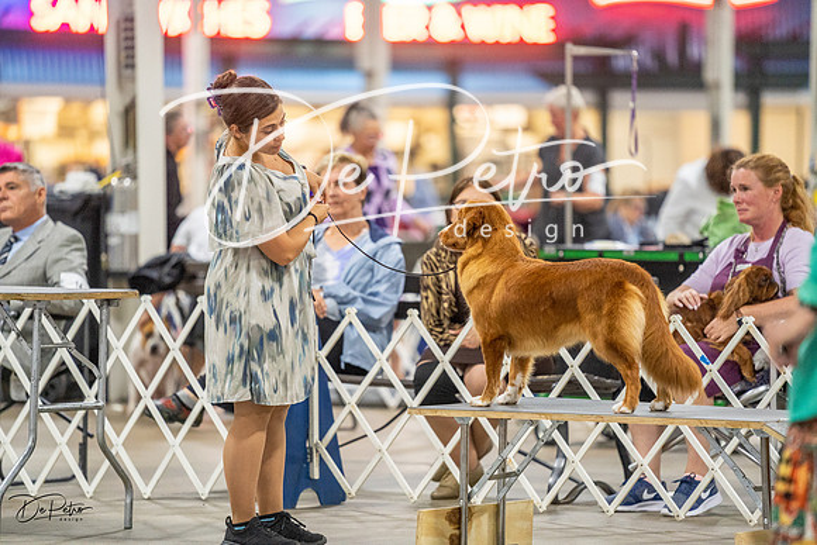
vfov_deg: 6.9
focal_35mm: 200
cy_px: 272
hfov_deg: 10.3
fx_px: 4540
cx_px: 408
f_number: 2.8
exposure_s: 1/250
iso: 4000
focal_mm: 200
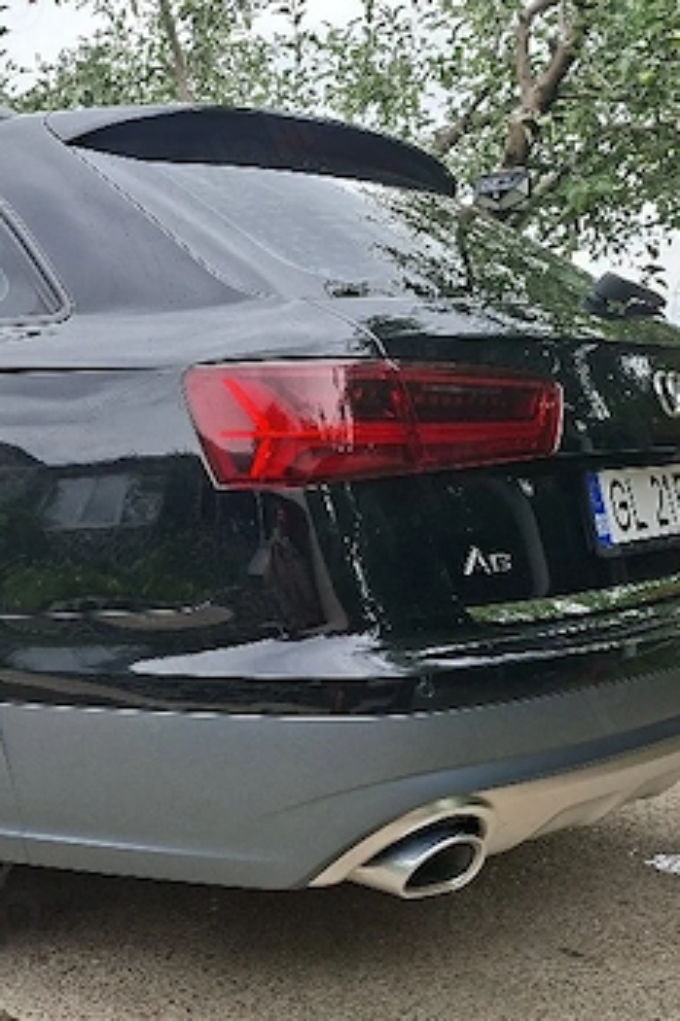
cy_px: 586
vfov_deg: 47.3
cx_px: -29
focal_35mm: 41
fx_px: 1163
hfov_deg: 29.9
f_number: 1.8
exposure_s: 1/556
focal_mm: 5.54
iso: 50
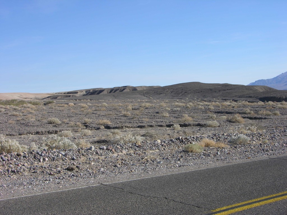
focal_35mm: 50
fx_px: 415
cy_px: 108
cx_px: 144
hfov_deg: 38.2
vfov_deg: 29.1
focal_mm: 12.7
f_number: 6.8
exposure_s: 1/200
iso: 50
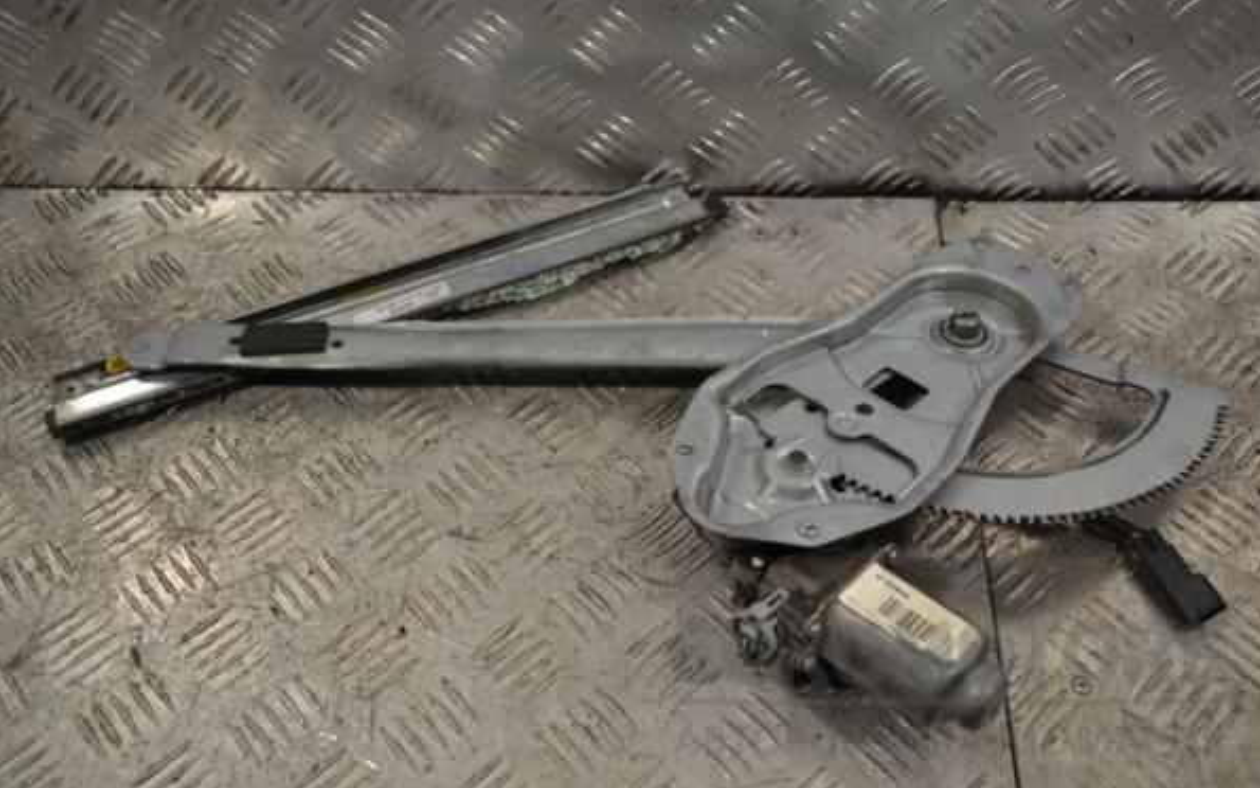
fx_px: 1271
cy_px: 371
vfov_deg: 34.4
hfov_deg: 52.7
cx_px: 633
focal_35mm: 37
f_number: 4
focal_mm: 24
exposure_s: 1/60
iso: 100
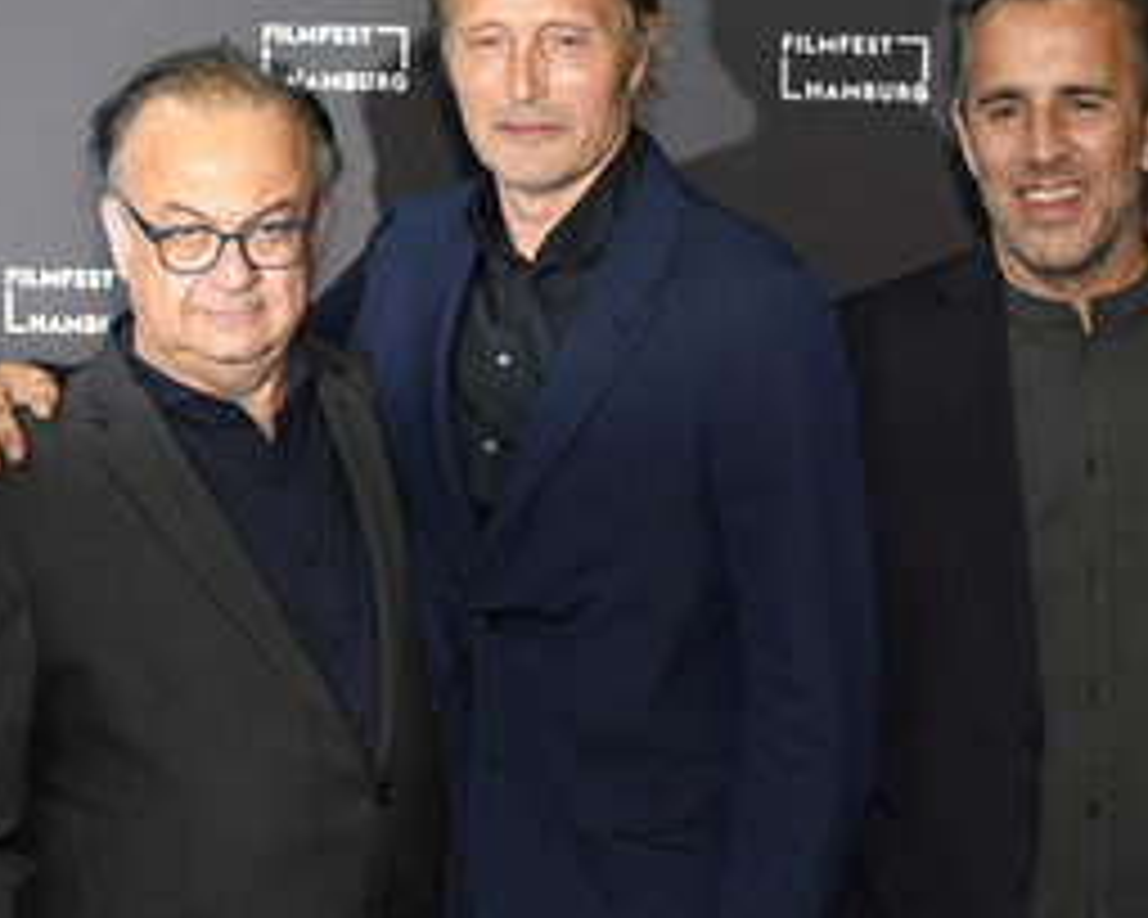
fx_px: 3941
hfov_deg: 16.5
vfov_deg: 13.3
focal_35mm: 116
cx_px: 871
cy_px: 414
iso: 640
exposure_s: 1/400
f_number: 4
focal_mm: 70
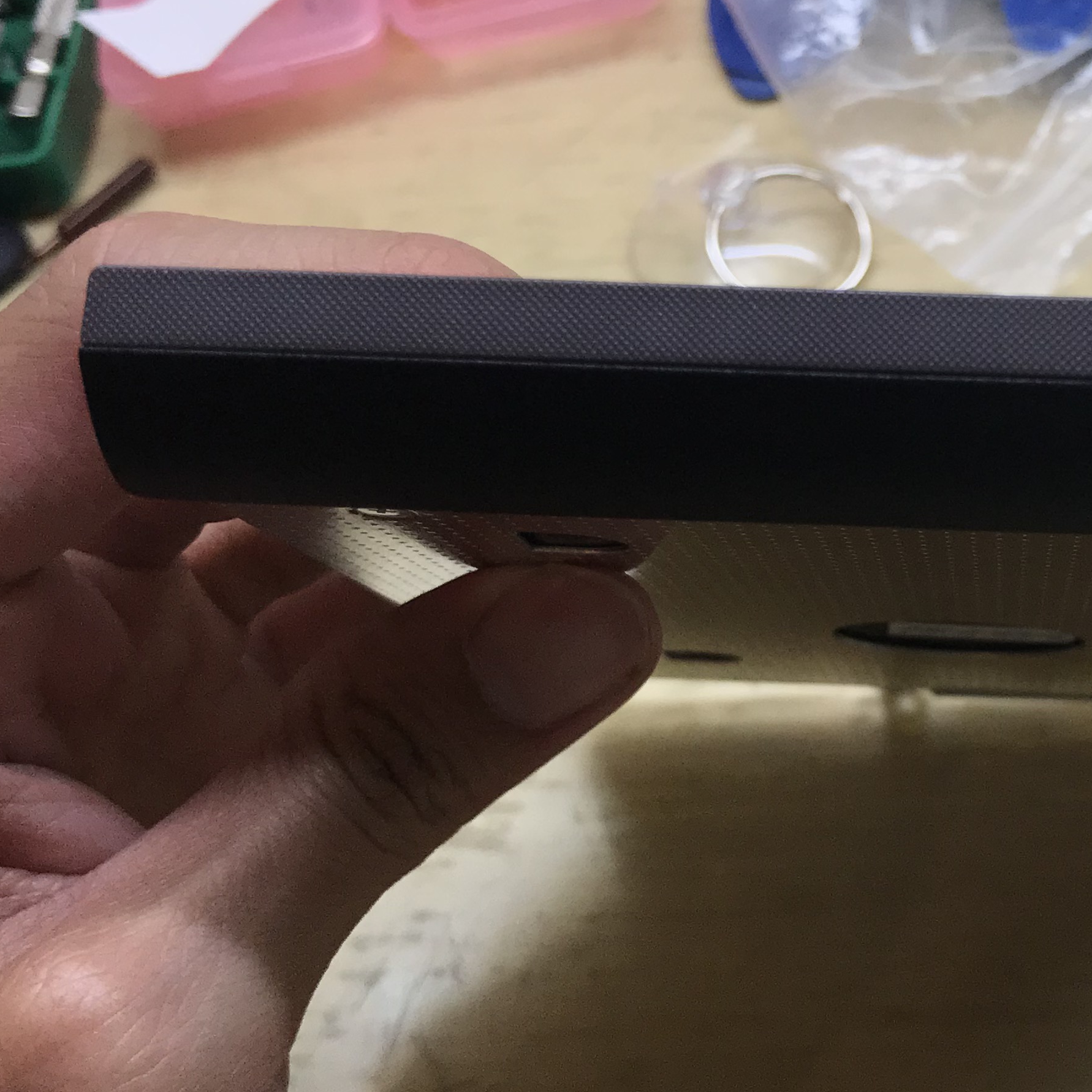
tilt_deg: -54.2
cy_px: 490
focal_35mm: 56
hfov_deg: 29.4
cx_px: 974
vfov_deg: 30.5
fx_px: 1999
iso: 40
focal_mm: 3.99
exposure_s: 1/120
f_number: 1.8
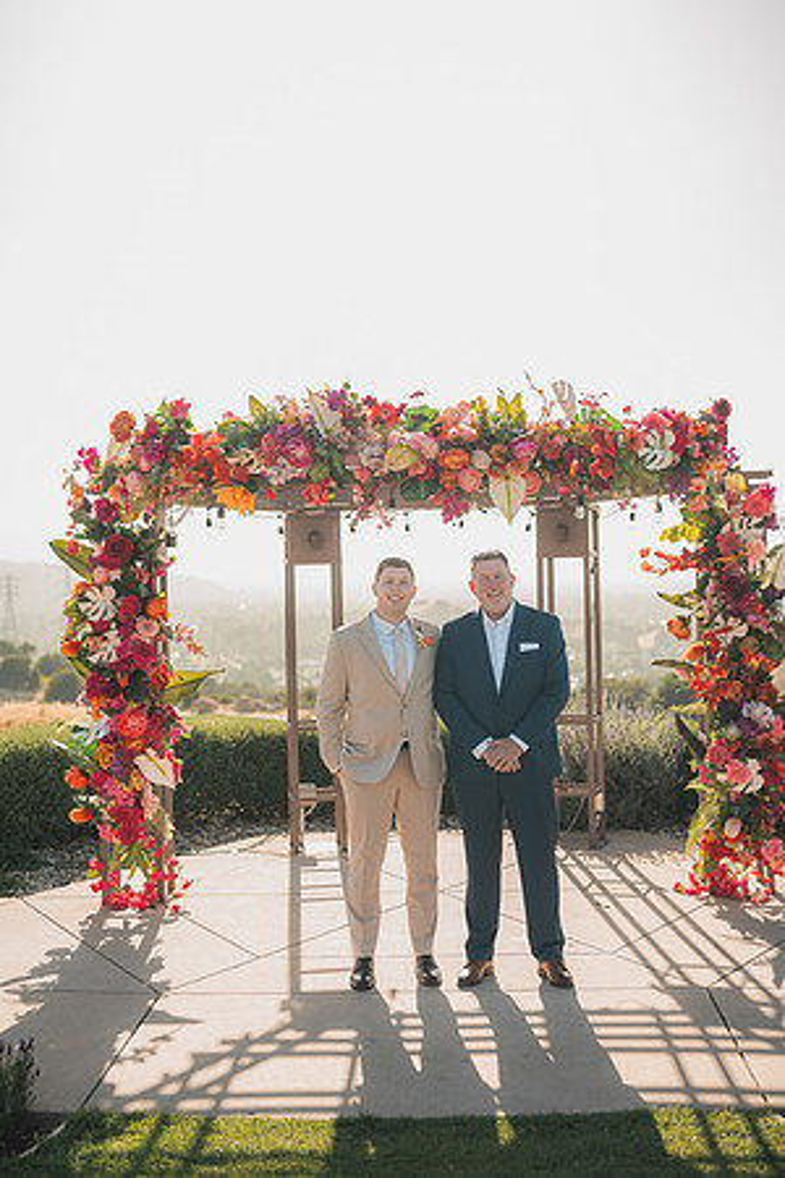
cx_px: 392
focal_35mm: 50
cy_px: 589
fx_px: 1635
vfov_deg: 39.6
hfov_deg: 27.0
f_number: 2
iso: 50
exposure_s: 1/1000
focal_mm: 50
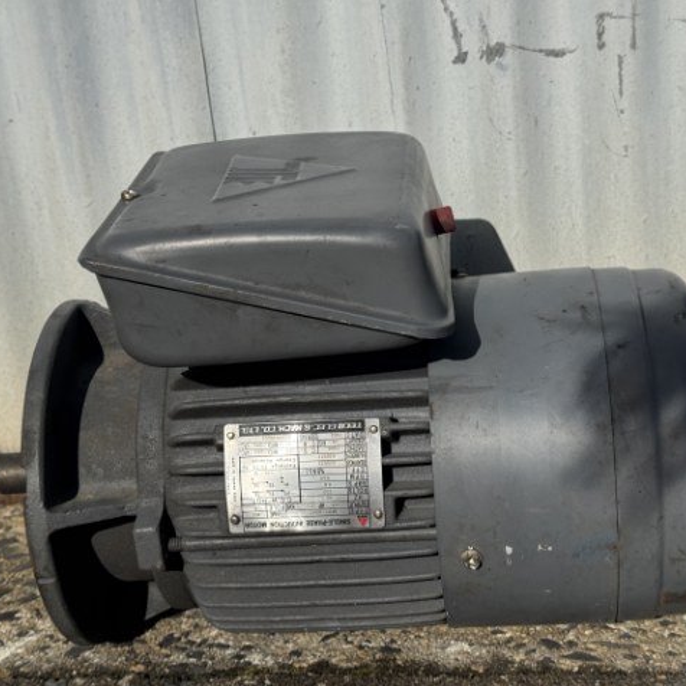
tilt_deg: -16.1
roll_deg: +5.9
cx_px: 353
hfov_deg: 30.0
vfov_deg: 30.0
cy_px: 343
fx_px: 1278
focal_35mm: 57
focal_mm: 6.76
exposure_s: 1/10526
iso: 64
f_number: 1.78
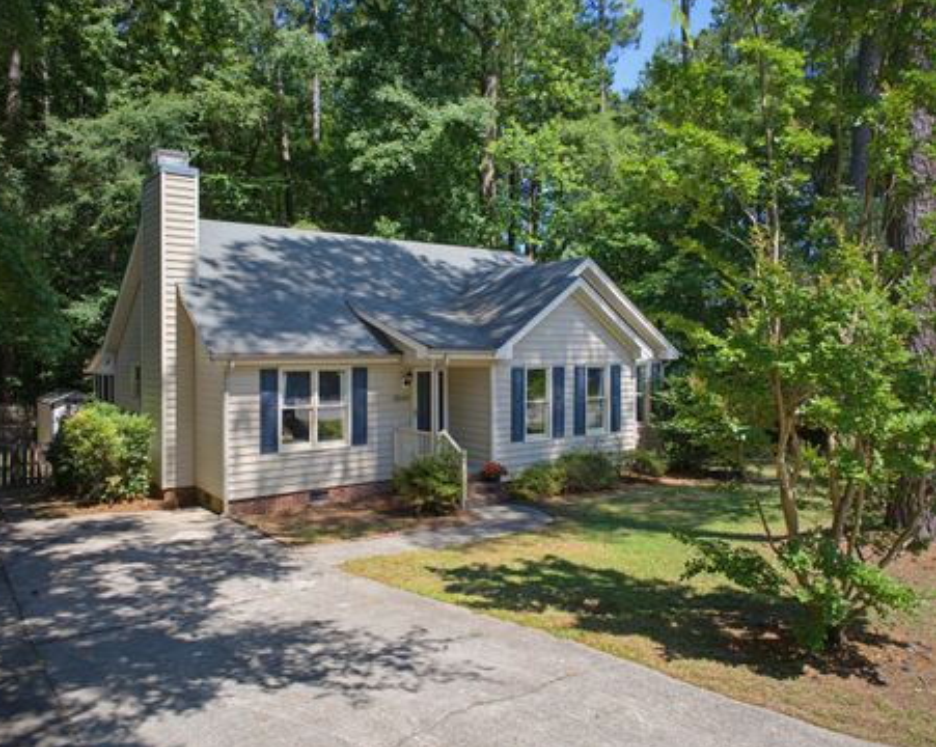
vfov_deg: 54.9
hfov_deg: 65.9
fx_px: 720
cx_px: 421
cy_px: 368
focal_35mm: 26
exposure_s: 1/640
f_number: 2.8
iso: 140
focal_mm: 12.3
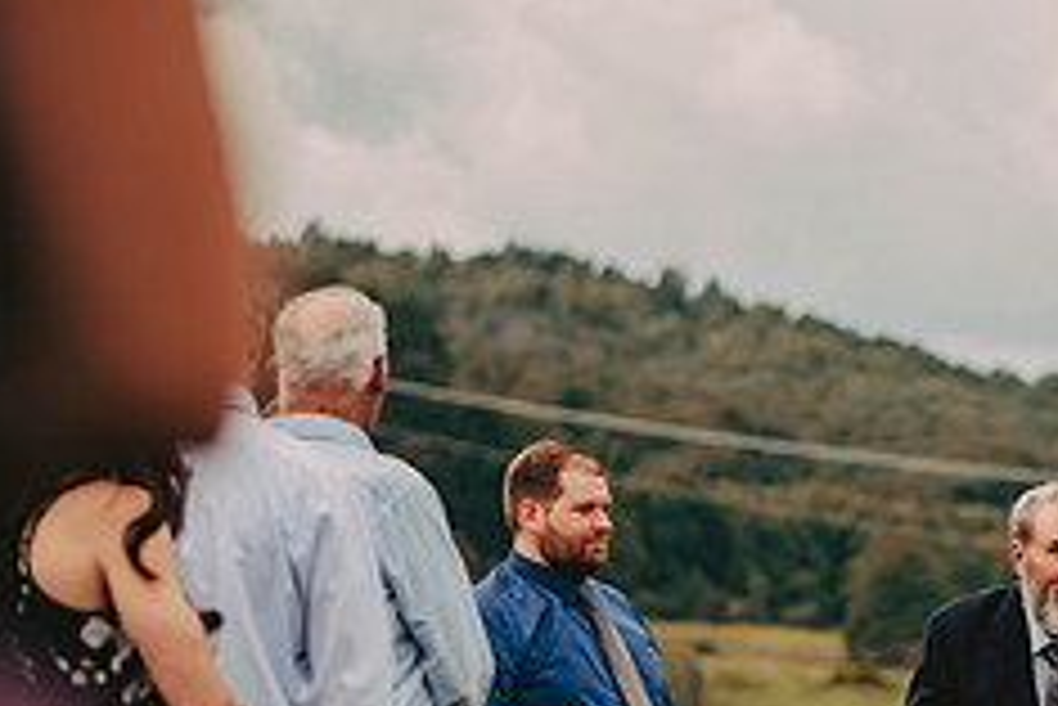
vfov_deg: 5.0
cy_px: 758
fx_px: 7998
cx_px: 1148
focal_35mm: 272
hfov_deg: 7.5
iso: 200
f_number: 2.8
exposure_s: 1/1600
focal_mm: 110
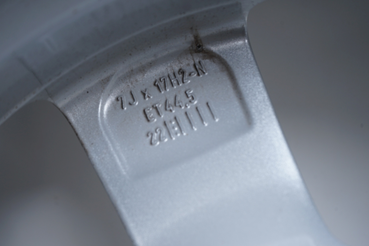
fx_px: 666
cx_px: 184
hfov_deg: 31.0
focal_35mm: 65
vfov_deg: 20.9
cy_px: 123
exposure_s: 1/100
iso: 250
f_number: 7.1
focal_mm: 65
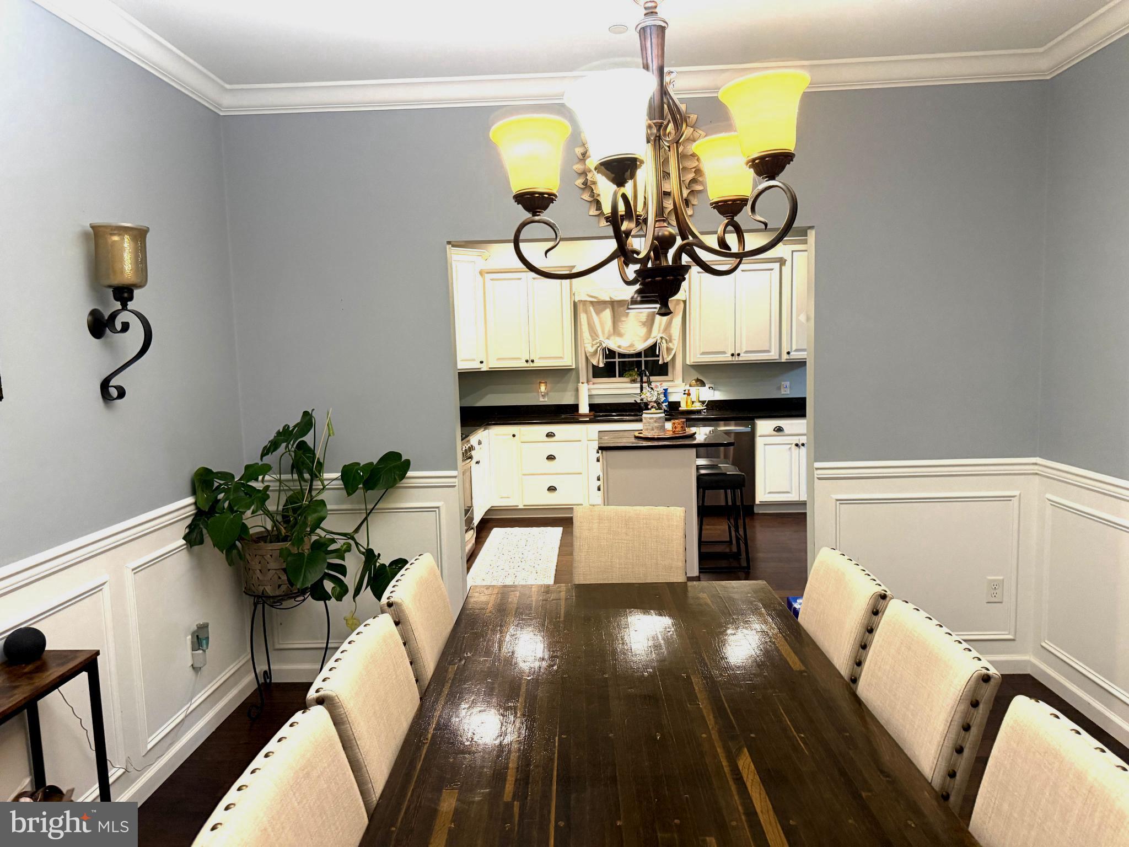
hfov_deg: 71.6
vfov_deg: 56.8
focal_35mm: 24
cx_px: 564
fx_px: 783
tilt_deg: -6.3
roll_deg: +2.2
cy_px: 424
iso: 250
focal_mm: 6.76
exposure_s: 1/60
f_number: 1.78
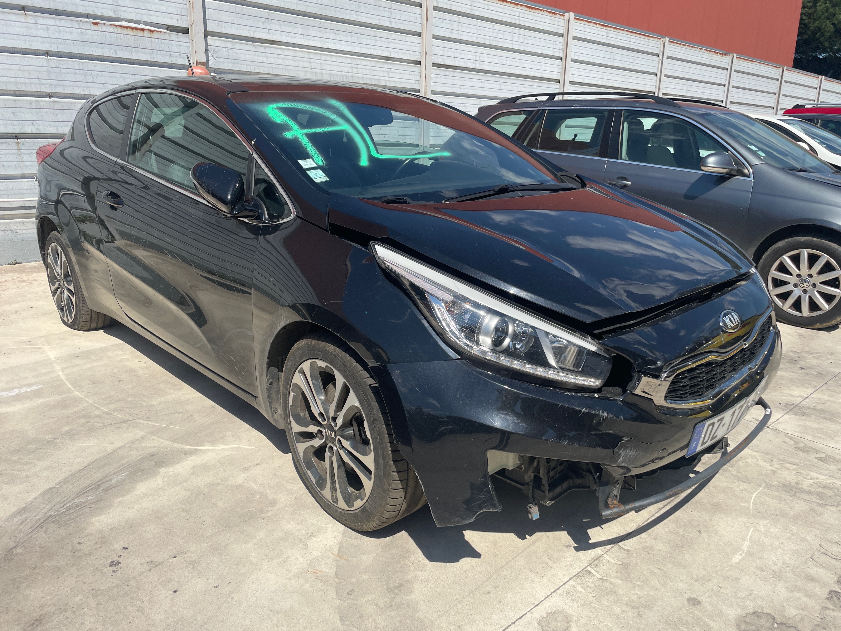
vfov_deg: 53.1
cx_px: 420
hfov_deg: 67.3
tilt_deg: -16.1
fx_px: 632
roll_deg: -1.0
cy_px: 316
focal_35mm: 26
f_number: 1.6
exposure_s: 1/4000
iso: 32
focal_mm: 4.2
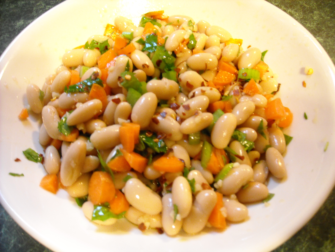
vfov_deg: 40.7
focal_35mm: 35
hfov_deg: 52.6
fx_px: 339
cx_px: 168
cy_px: 126
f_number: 2.8
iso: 400
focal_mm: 5.7
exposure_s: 1/12
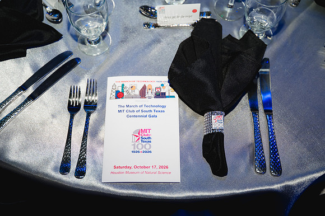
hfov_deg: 42.8
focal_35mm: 46
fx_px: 415
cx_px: 162
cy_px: 108
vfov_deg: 29.2
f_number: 2.8
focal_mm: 46
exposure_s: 1/200
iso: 2000
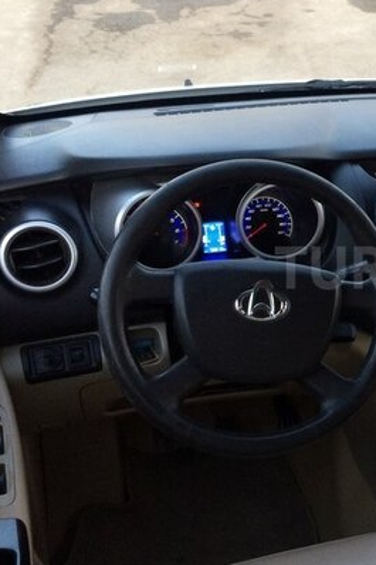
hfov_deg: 25.0
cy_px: 268
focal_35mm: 50
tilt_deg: -26.5
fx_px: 784
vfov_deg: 39.6
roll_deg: -5.1
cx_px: 420
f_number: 2.2
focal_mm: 4.15
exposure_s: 1/33
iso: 80
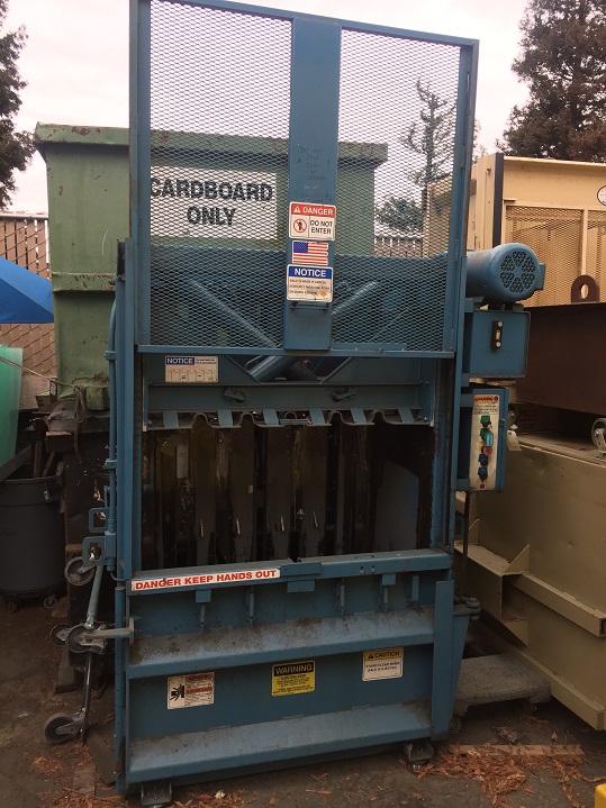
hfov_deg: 48.2
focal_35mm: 29
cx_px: 303
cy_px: 404
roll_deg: -0.9
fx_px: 677
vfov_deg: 61.7
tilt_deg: -7.9
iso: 32
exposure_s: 1/120
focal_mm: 4.15
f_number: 2.2
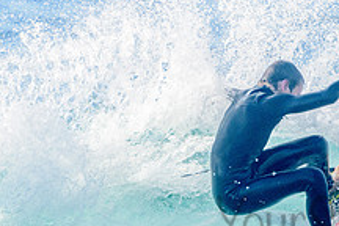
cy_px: 206
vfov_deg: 1.0
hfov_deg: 1.5
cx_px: 378
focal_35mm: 1342
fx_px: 12636
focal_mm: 500
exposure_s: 1/2000
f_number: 5.6
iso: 500
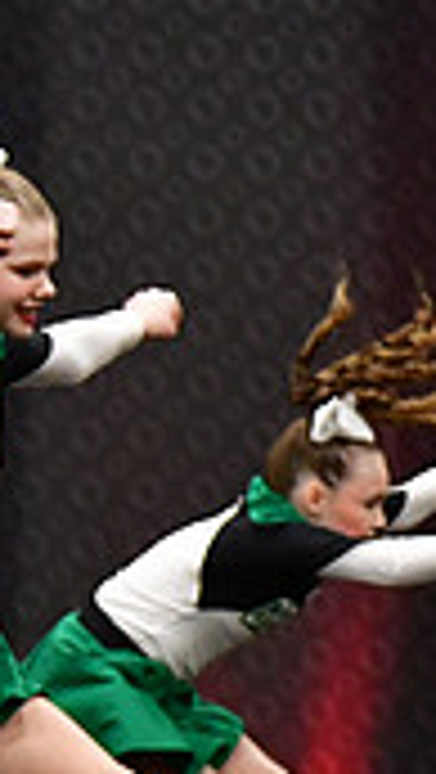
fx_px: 12184
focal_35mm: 594
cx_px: 1290
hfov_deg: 2.0
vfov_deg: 3.6
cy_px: 830
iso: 4000
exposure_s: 1/500
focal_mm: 112
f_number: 3.5
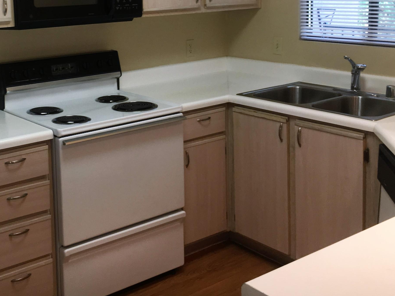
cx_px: 113
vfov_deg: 29.5
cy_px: 53
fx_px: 548
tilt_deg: -7.4
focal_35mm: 48
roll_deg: -1.1
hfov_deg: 38.9
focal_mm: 4.15
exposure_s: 1/33
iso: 32
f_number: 2.2
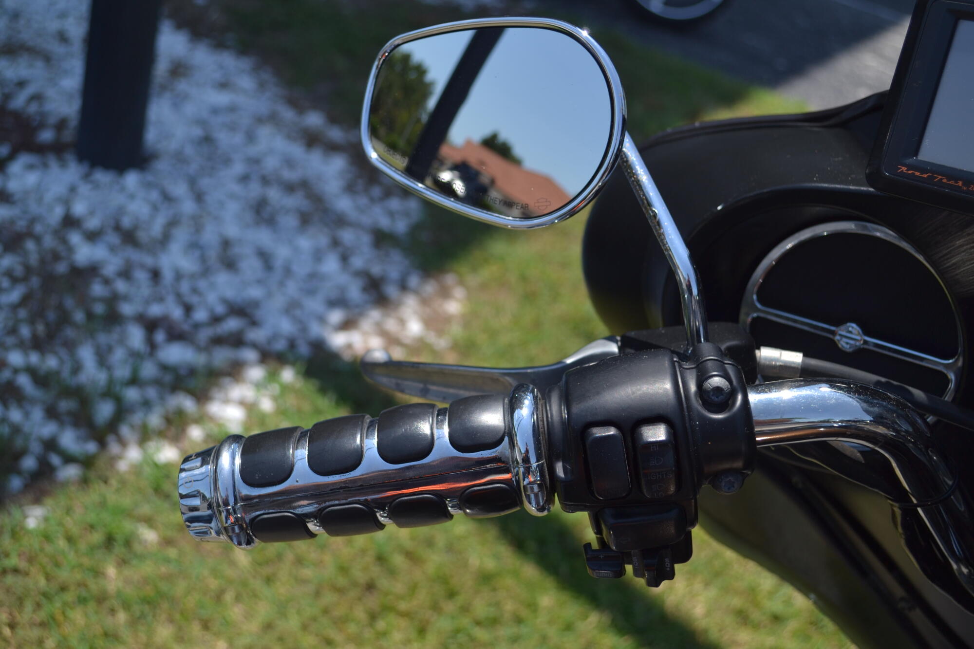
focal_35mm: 48
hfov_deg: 41.1
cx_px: 487
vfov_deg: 28.1
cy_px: 324
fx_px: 1298
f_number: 4.8
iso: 100
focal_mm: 32
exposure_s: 1/500
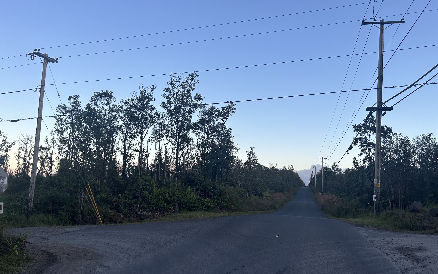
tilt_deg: +5.7
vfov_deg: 44.5
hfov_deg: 66.5
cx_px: 220
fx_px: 334
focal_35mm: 28
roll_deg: -1.8
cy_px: 150
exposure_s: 1/808
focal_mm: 5.7
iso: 50
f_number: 1.5
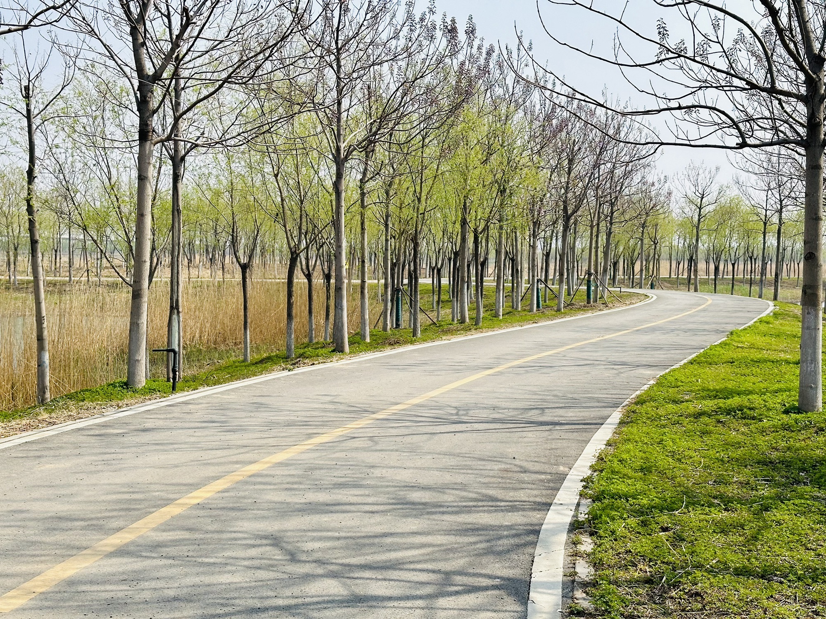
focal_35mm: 48
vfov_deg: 30.3
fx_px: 1145
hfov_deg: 39.7
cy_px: 310
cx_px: 413
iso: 64
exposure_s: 1/3257
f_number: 1.78
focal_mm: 6.86
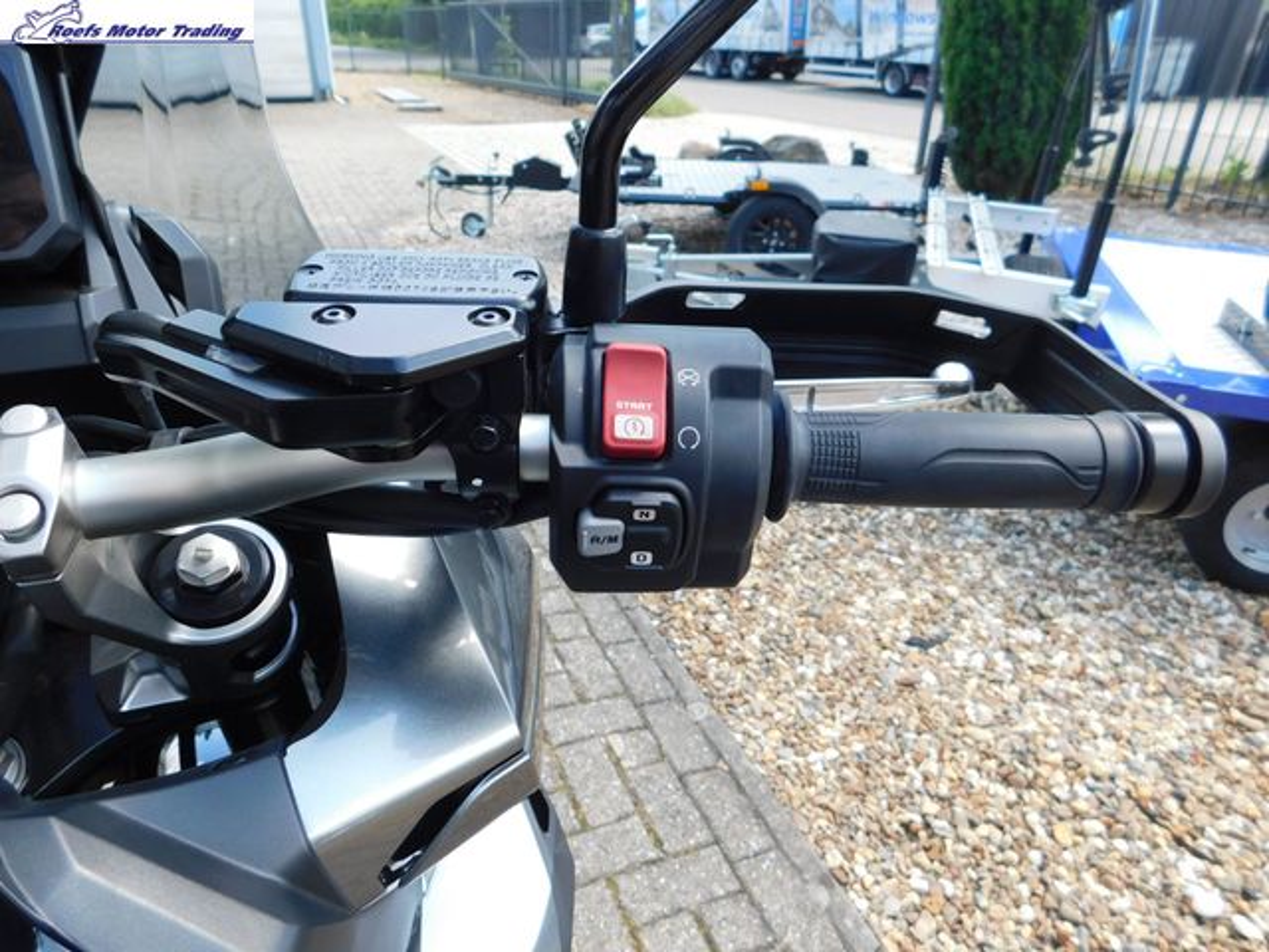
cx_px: 634
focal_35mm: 23
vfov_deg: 58.9
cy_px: 476
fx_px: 843
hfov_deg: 73.9
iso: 125
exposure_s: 1/200
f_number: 3
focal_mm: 4
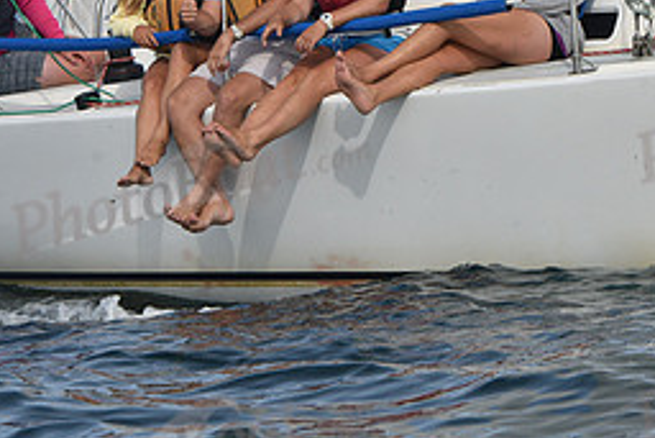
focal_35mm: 363
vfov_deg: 3.8
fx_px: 6608
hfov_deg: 5.7
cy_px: 19
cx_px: 507
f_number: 9
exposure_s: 1/1000
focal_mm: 160
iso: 320
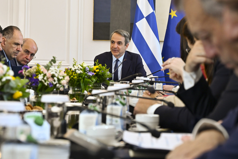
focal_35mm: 125
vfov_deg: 11.0
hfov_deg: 16.4
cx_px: 112
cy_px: 49
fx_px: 826
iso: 1250
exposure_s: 1/125
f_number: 6.3
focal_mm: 86
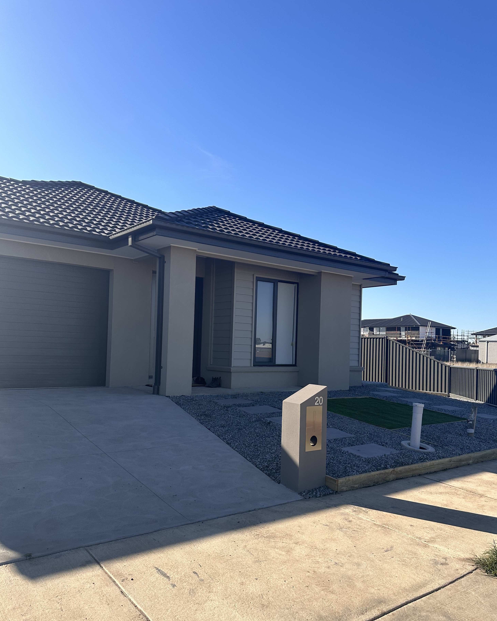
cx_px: 247
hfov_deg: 54.9
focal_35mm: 26
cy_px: 339
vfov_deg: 65.9
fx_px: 478
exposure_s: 1/3861
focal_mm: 6.86
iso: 80
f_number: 1.78
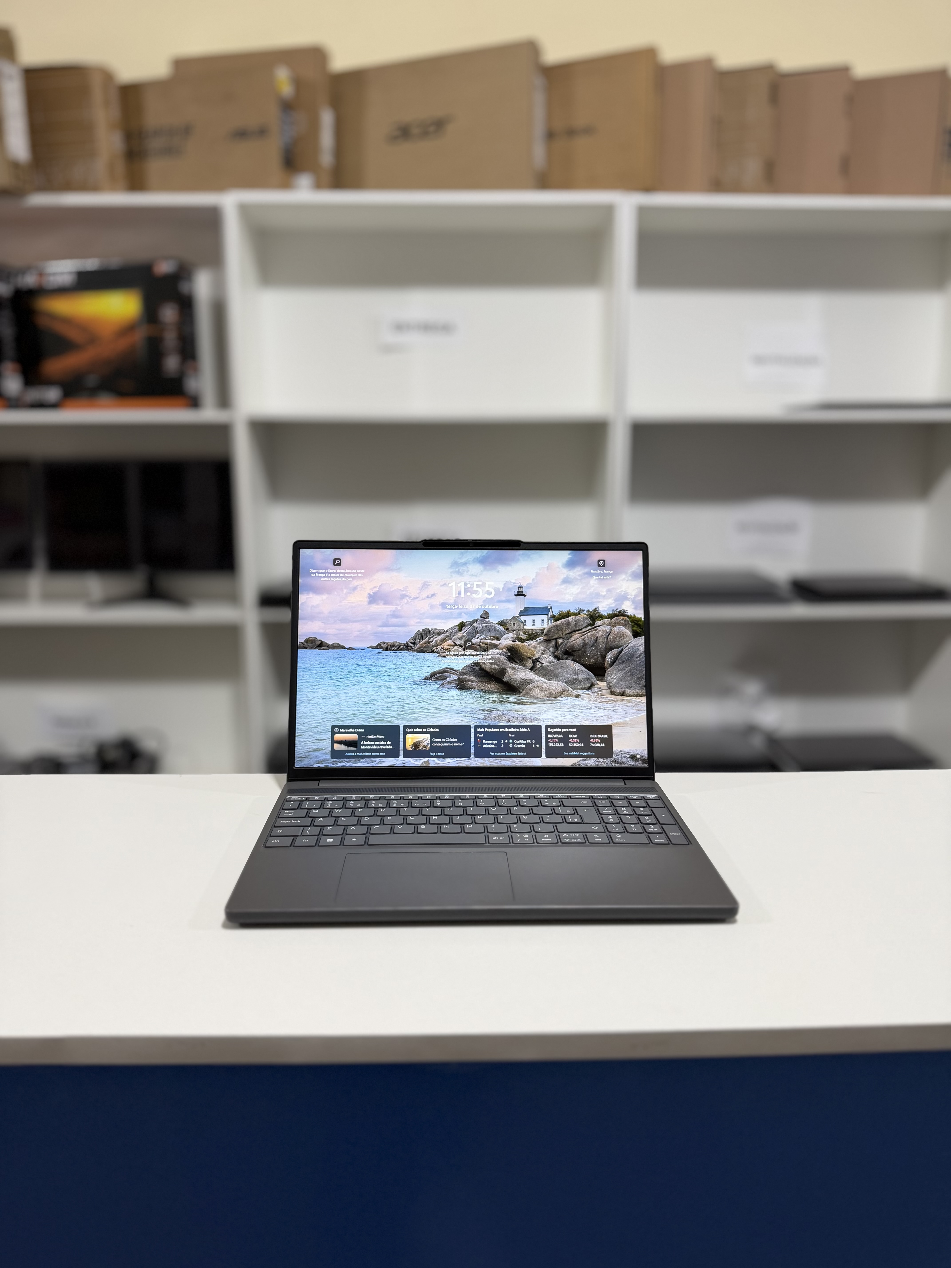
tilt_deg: -11.7
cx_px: 476
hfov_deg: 56.8
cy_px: 634
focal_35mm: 24
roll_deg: +0.3
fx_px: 879
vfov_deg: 71.6
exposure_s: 1/120
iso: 160
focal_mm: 6.76
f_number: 1.78
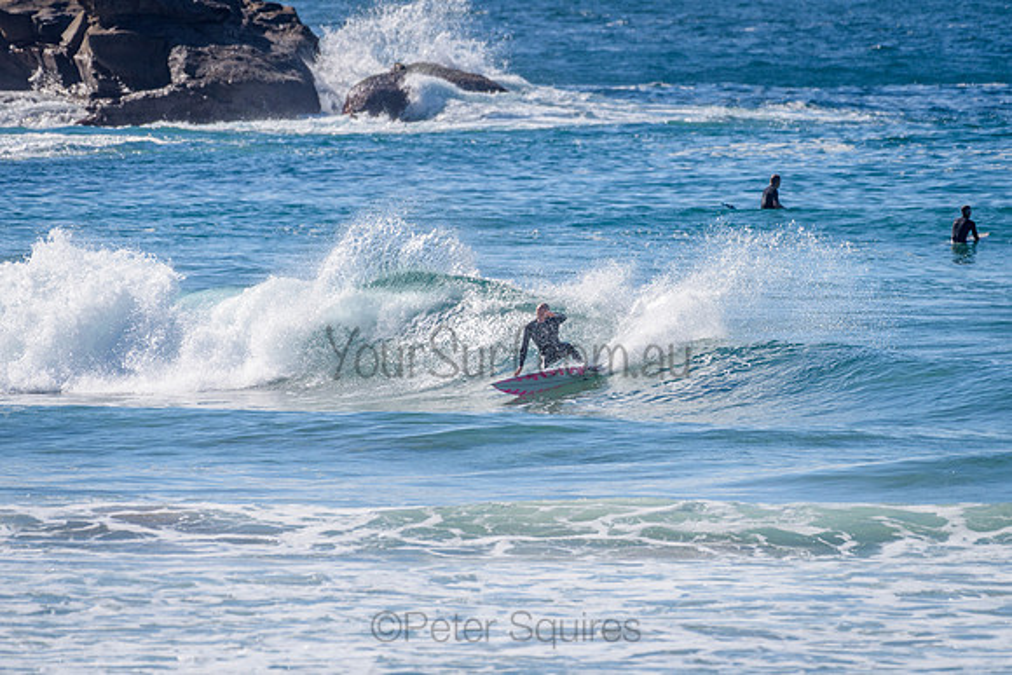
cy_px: 325
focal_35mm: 613
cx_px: 580
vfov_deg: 2.2
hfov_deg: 3.4
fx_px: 17243
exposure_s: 1/2000
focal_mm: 500
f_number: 5.6
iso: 140
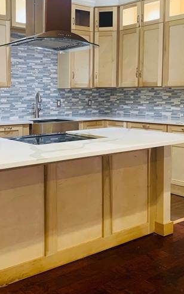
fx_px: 345
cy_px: 117
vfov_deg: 45.9
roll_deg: +0.4
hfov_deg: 29.4
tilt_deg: -3.2
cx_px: 43
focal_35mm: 43
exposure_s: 1/60
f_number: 1.8
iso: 250
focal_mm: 4.25
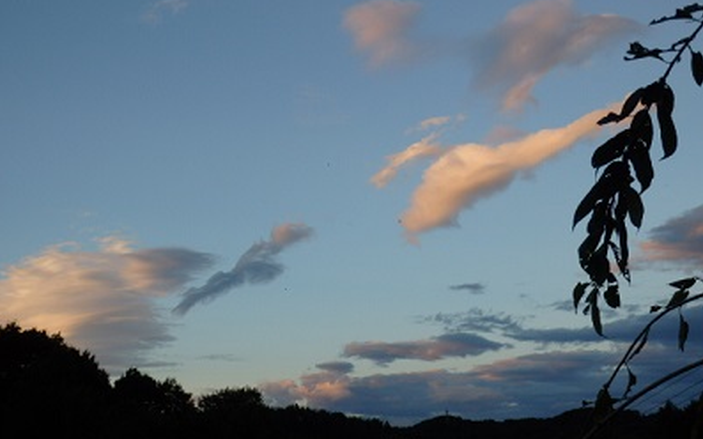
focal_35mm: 48
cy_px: 209
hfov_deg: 41.8
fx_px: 920
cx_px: 351
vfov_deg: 26.9
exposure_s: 1/125
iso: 100
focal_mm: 8
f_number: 3.8
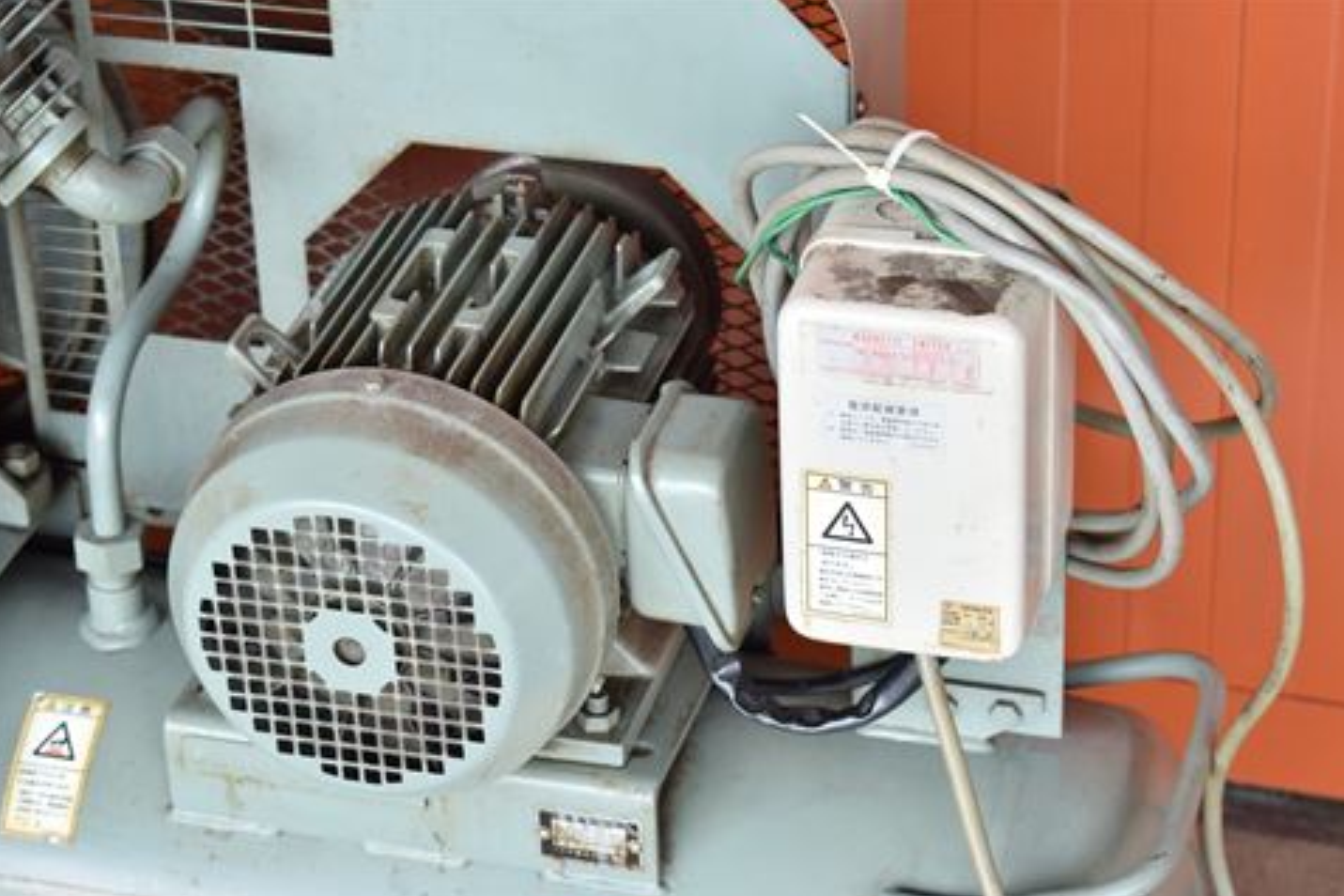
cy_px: 465
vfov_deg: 15.8
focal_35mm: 87
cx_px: 682
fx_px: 3230
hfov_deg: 23.5
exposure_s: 1/320
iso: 1250
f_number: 6.3
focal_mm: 55
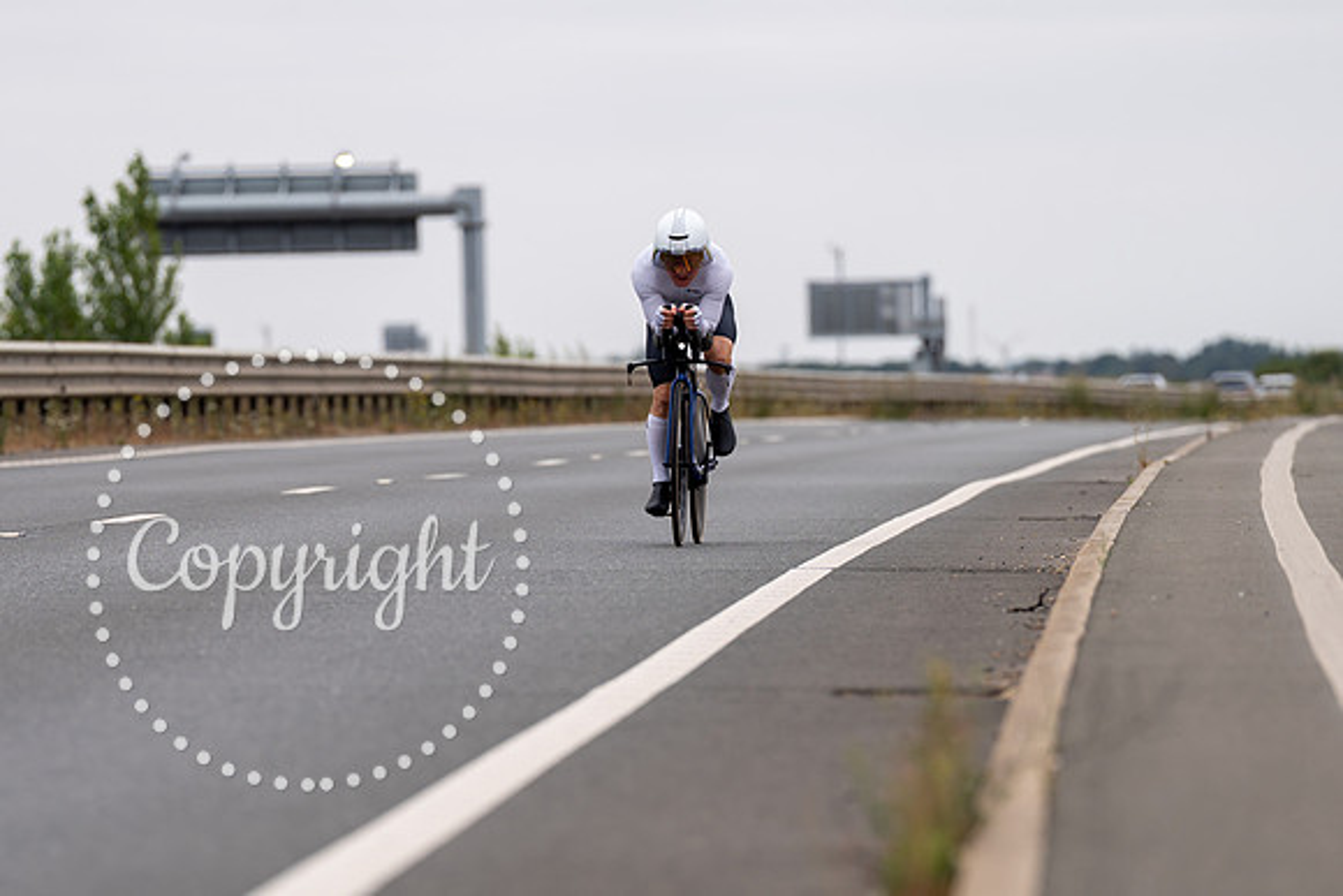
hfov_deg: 7.4
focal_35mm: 279
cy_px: 626
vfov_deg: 4.9
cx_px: 672
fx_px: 10428
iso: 100
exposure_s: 1/800
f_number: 3.5
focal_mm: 200
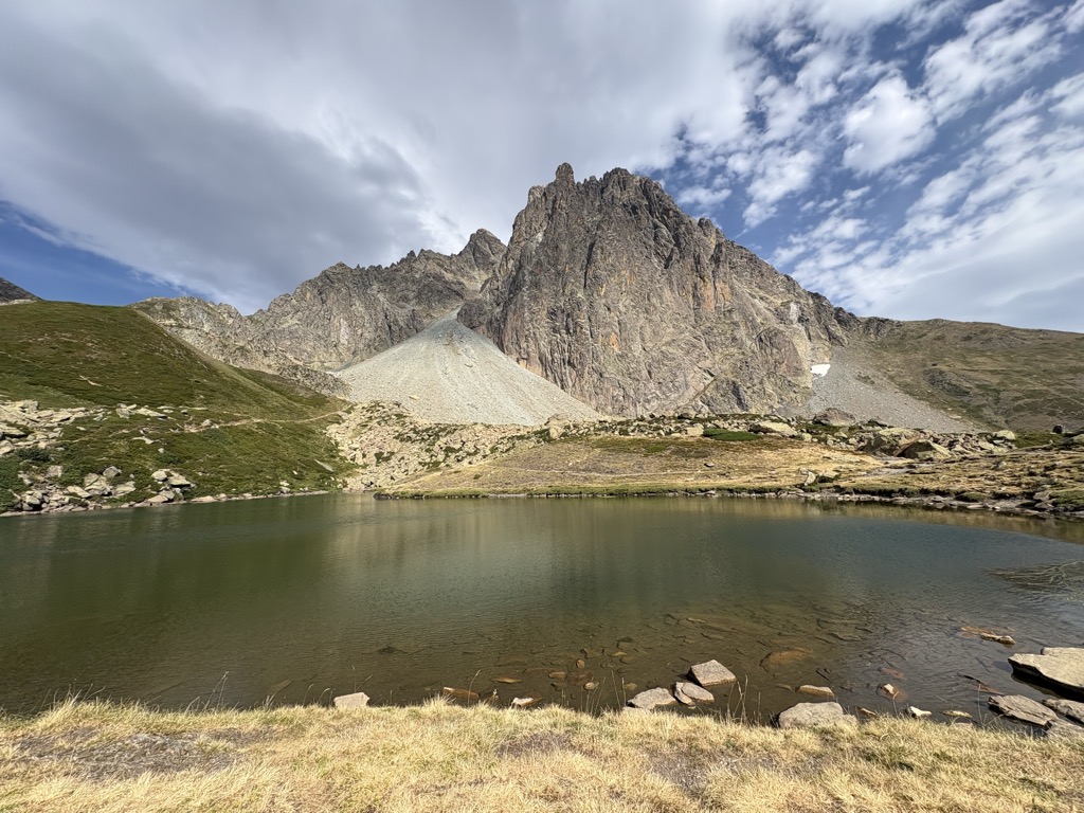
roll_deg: +3.0
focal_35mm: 14
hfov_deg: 102.1
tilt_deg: +9.4
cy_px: 406
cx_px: 542
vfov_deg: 85.7
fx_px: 438
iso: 50
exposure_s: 1/2273
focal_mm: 2.22
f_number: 2.2
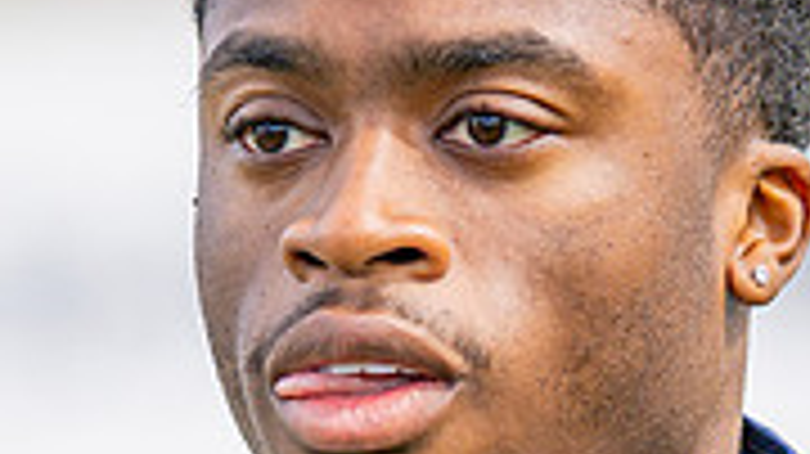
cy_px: 517
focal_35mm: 793
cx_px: 614
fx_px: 17022
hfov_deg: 2.7
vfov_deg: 1.5
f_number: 2
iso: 200
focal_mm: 135
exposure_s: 1/4000
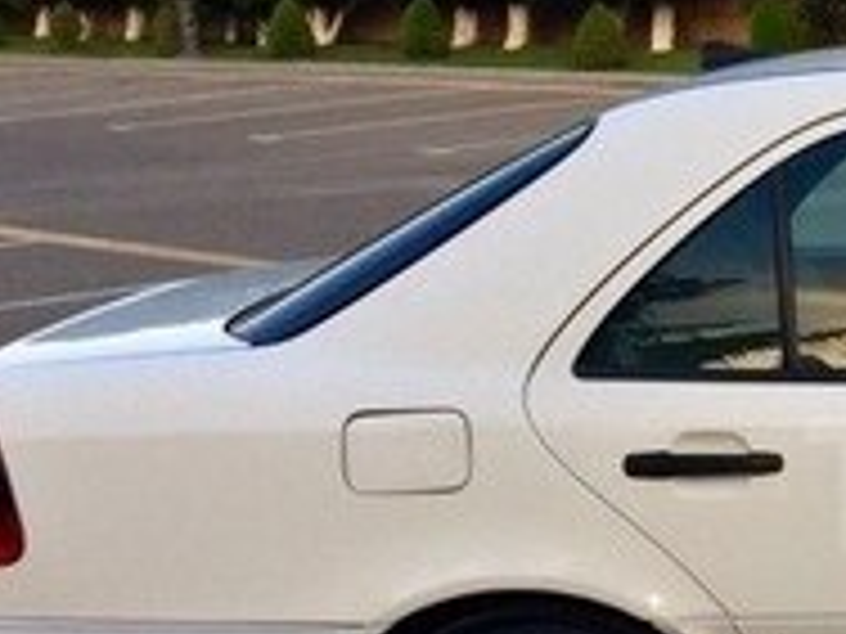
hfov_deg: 17.4
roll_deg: +2.3
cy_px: 483
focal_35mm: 102
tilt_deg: -13.6
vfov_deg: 14.4
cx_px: 1264
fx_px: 2493
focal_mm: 4.15
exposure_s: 1/228
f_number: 2.2
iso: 32
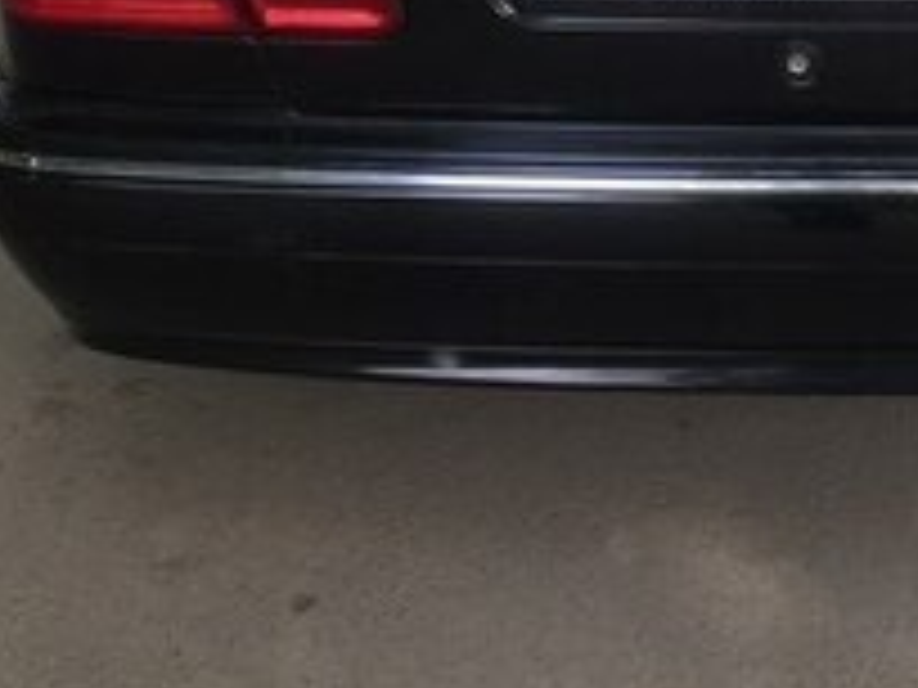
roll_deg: -0.9
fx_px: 2493
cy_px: -137
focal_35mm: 94
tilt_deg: -13.7
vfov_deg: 15.2
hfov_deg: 20.7
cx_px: 675
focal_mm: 4.15
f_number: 2.2
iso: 32
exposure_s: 1/231
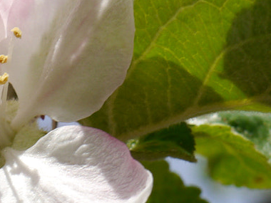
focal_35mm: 354
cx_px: -191
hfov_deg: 5.5
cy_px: -9
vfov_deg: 4.2
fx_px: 2771
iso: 160
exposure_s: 1/160
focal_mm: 42
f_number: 11
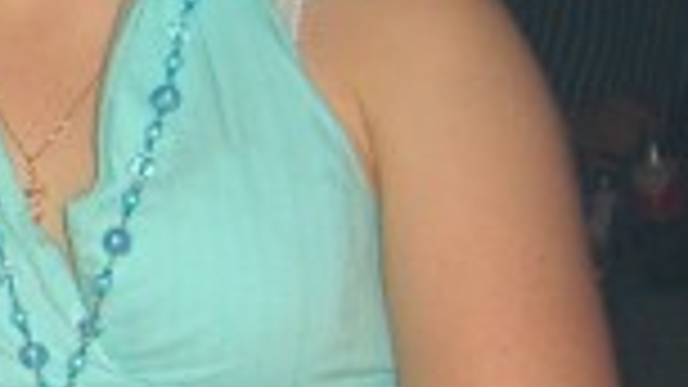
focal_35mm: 162
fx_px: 2955
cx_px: -445
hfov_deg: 12.4
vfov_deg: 7.5
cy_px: 158
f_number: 2.8
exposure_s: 1/60
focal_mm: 7.9
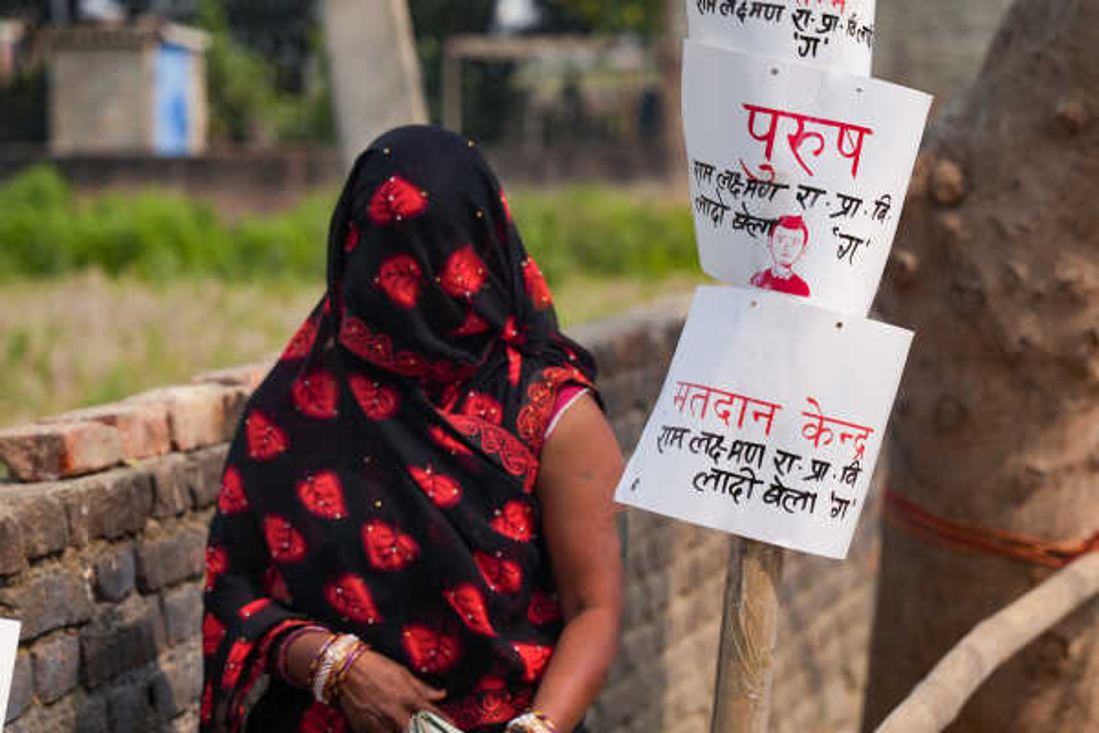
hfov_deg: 19.5
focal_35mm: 105
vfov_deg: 13.0
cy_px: 366
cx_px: 550
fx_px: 3205
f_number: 2.8
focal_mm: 70
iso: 250
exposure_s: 1/250
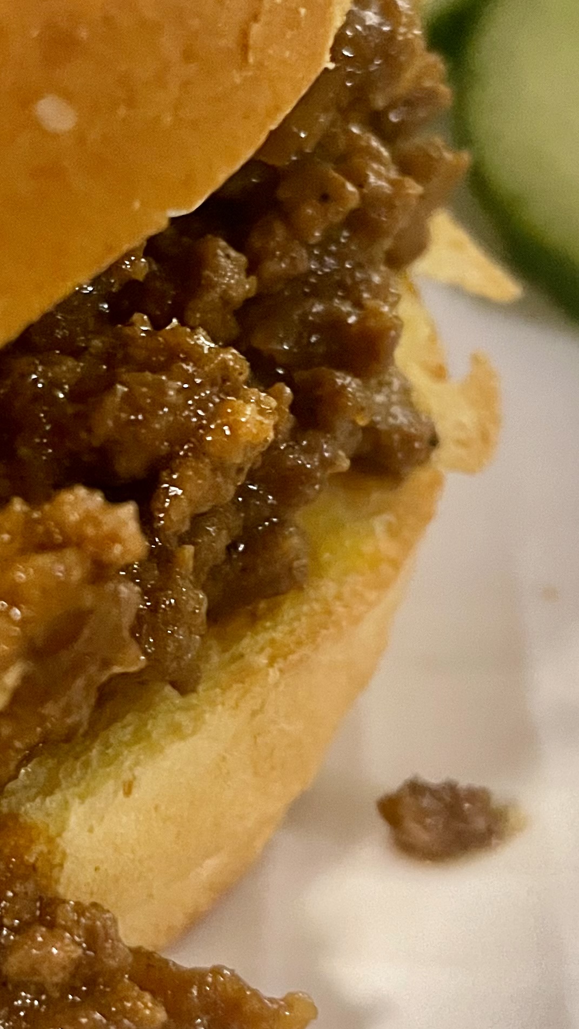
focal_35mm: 60
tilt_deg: -52.7
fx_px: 1638
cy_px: 449
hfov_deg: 19.7
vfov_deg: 34.8
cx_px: 82
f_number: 1.6
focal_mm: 4.2
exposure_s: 1/30
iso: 640
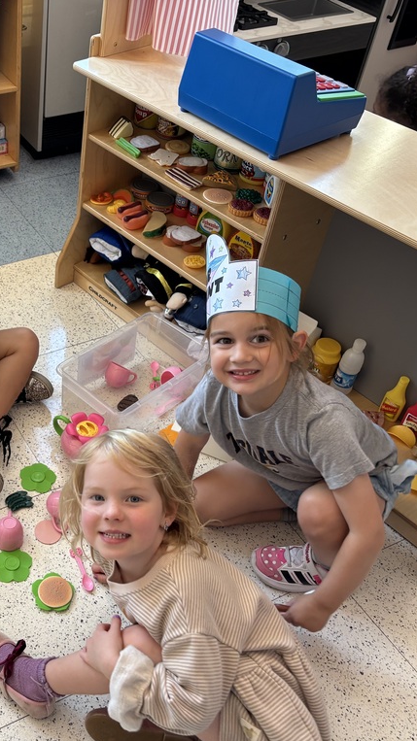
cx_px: 42
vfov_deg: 52.8
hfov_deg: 29.9
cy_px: 371
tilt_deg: -43.8
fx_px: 747
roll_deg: -2.1
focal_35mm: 38
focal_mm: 5.96
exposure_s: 1/120
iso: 125
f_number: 1.6
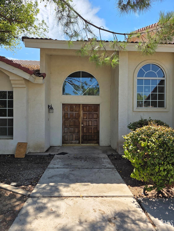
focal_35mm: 23
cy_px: 116
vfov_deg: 73.9
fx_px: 154
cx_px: 87
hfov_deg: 58.9
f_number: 1.7
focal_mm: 6.3
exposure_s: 1/10000
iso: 80
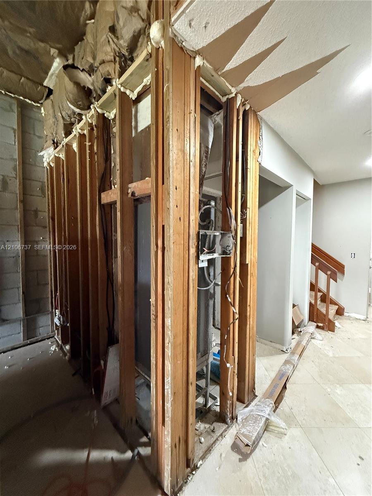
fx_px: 201
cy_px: 248
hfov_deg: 85.7
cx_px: 186
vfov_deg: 102.1
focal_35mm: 14
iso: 1000
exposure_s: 1/60
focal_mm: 2.22
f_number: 2.2
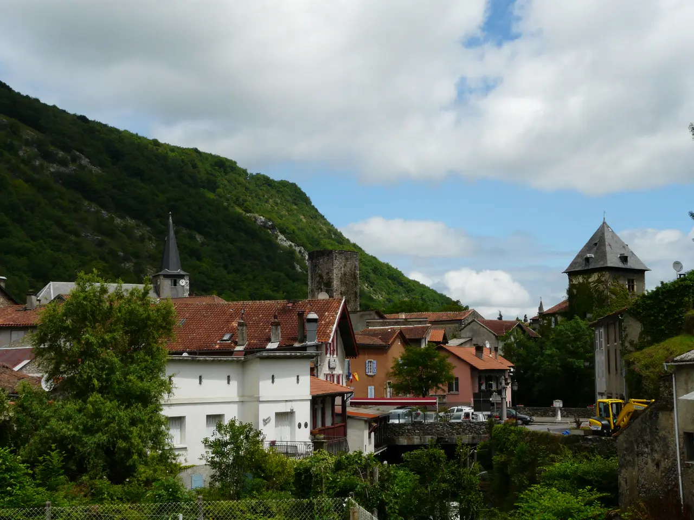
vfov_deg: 25.2
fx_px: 1163
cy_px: 260
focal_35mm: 58
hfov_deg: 33.2
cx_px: 347
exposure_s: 1/500
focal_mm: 9.5
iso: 100
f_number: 7.1
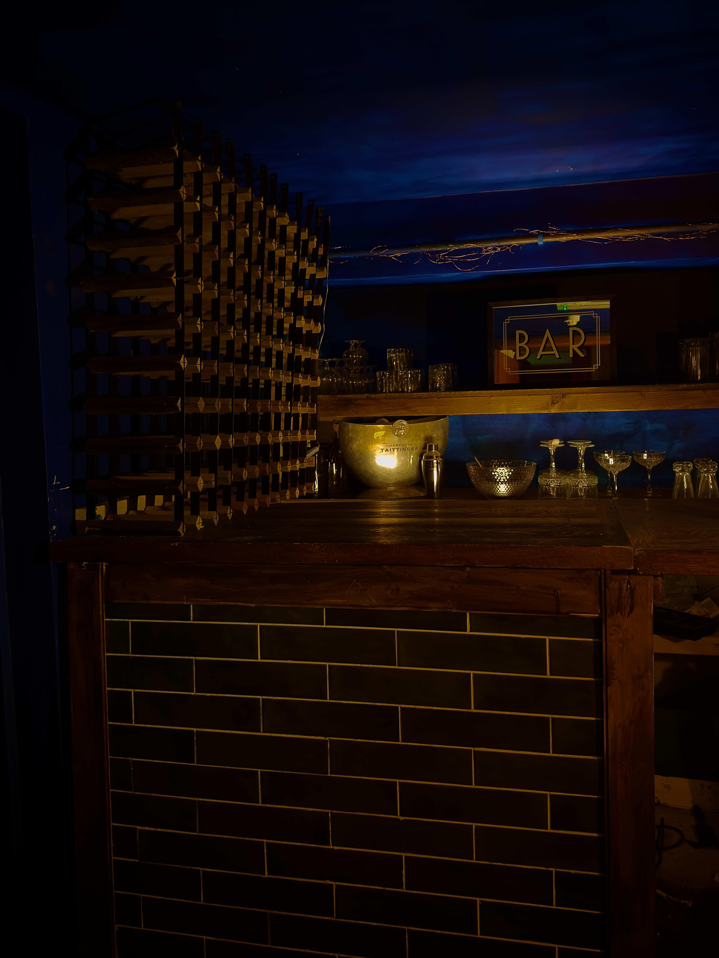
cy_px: 479
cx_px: 360
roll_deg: +1.3
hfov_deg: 56.8
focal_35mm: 24
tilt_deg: -3.6
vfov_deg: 71.6
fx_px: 665
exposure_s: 1/25
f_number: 1.78
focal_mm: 6.76
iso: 500
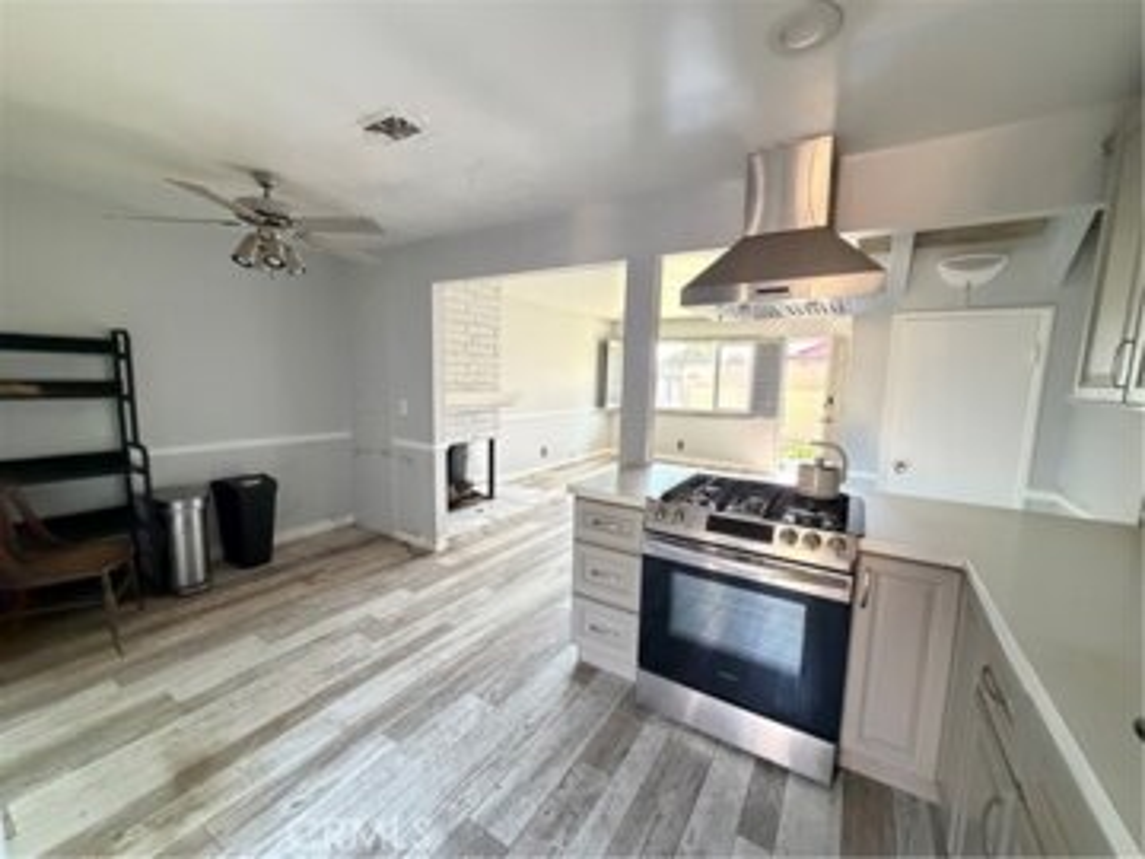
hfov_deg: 102.1
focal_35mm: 14
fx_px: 463
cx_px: 572
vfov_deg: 85.7
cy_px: 430
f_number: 2.2
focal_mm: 2.22
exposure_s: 1/60
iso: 800
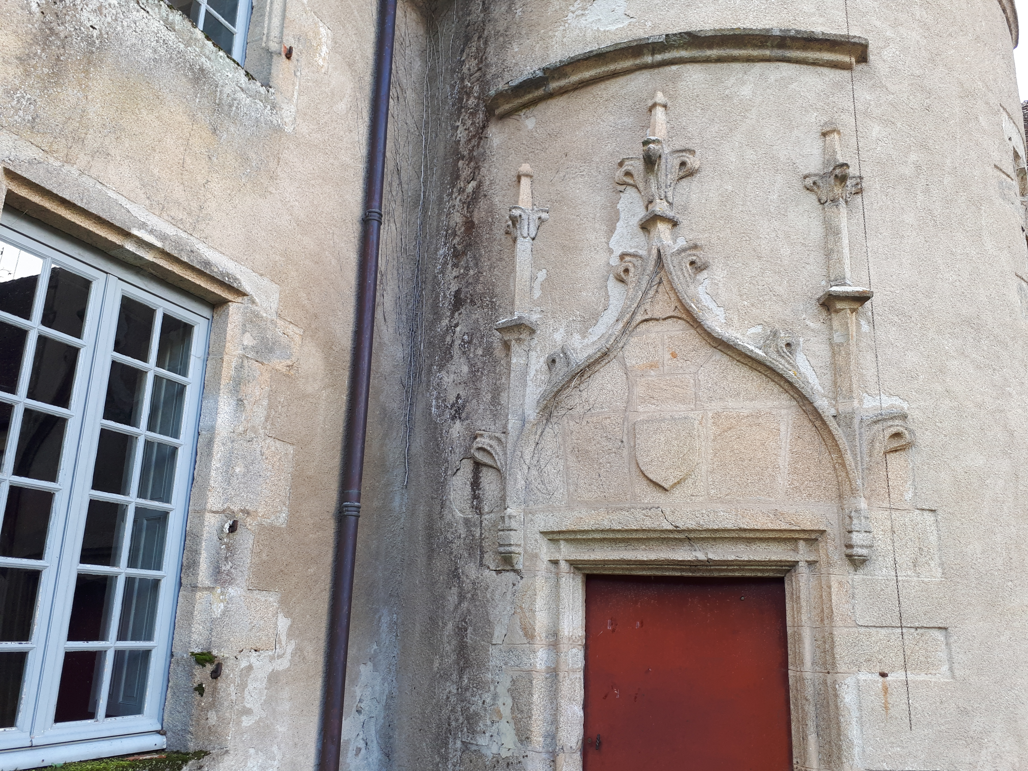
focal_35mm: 27
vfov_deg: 51.4
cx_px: 514
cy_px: 386
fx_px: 802
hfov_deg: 65.3
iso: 40
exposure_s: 1/110
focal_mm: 3.6
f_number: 1.9
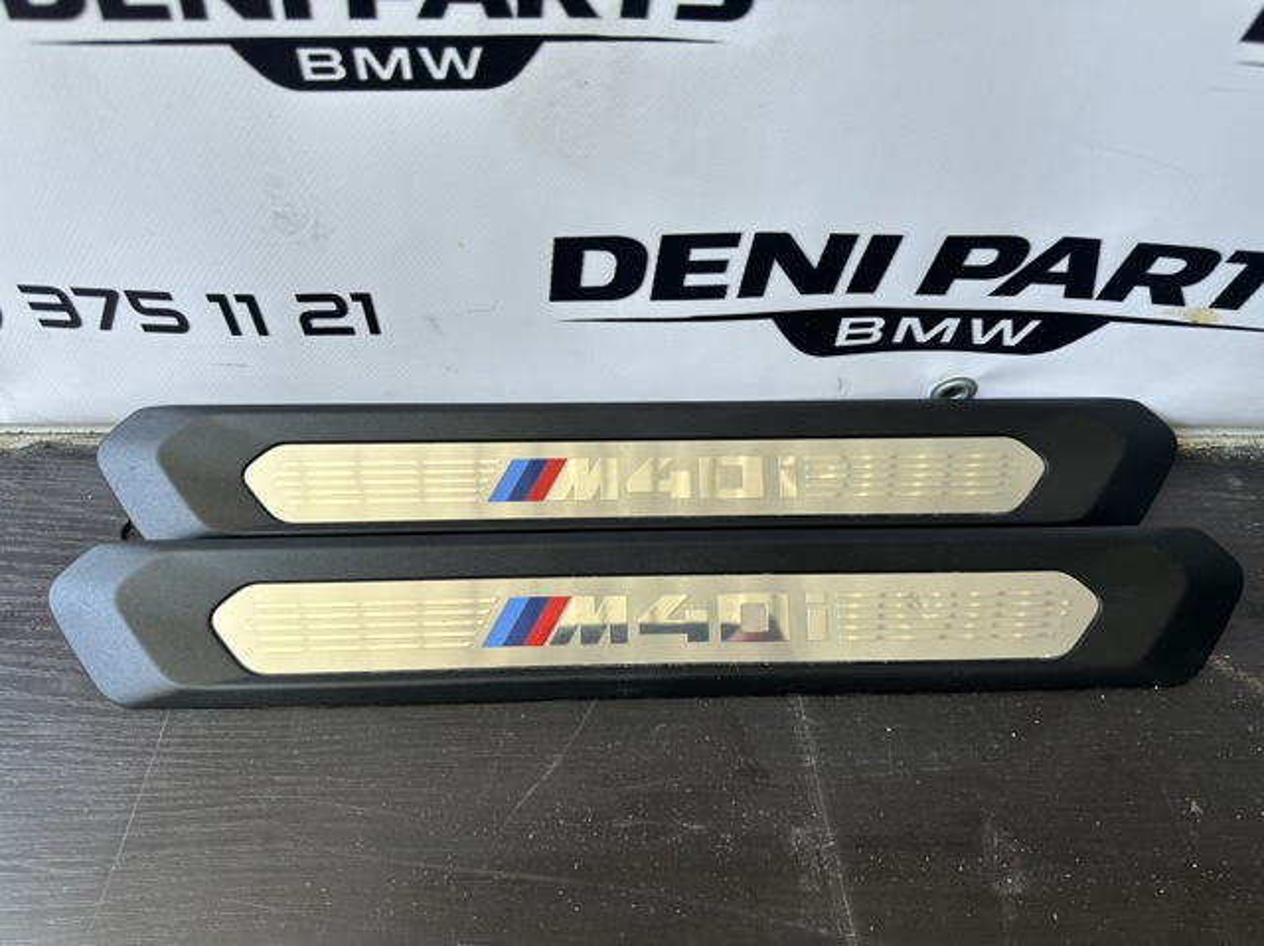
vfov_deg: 56.8
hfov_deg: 71.6
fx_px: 876
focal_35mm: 24
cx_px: 632
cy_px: 473
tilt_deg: -52.6
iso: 64
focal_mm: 6.86
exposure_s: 1/128
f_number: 1.78
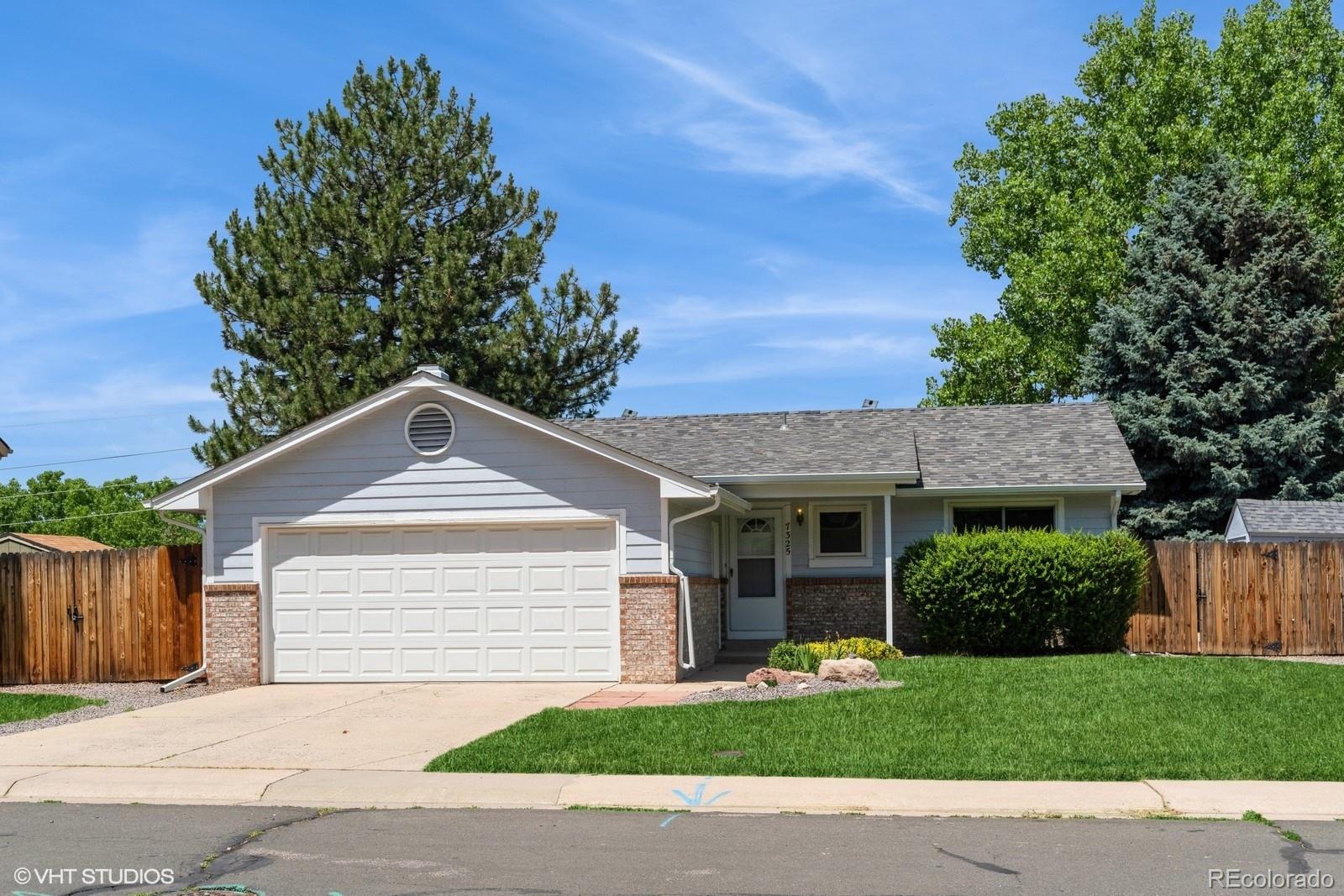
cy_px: 448
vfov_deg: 33.4
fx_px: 1493
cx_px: 672
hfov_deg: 48.5
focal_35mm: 40
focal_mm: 40
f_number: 8
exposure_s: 1/1500
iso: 400
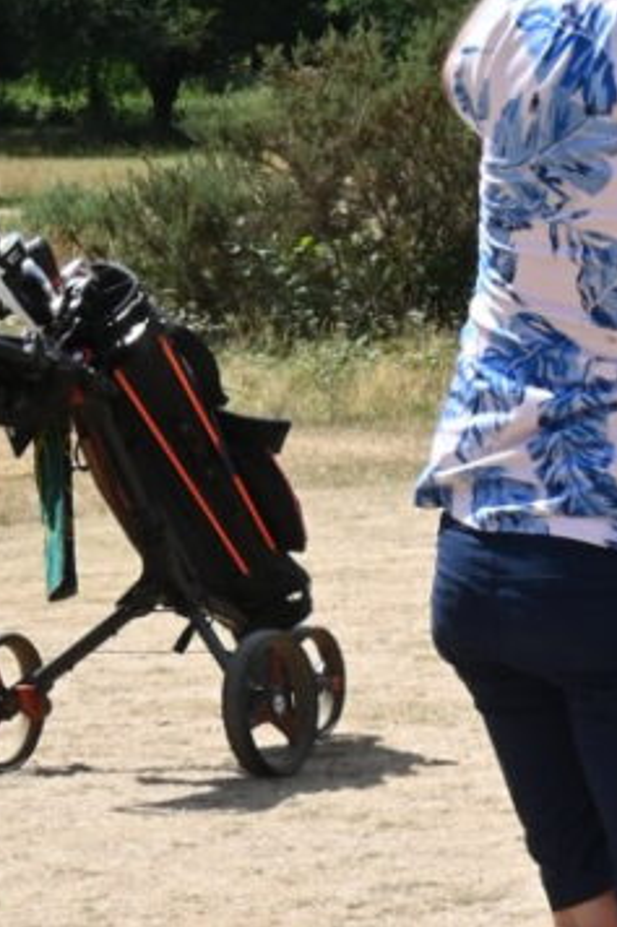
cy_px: 65
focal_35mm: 271
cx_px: 1155
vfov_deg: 7.6
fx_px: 6973
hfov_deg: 5.0
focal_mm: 47
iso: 200
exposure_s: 1/100
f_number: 18
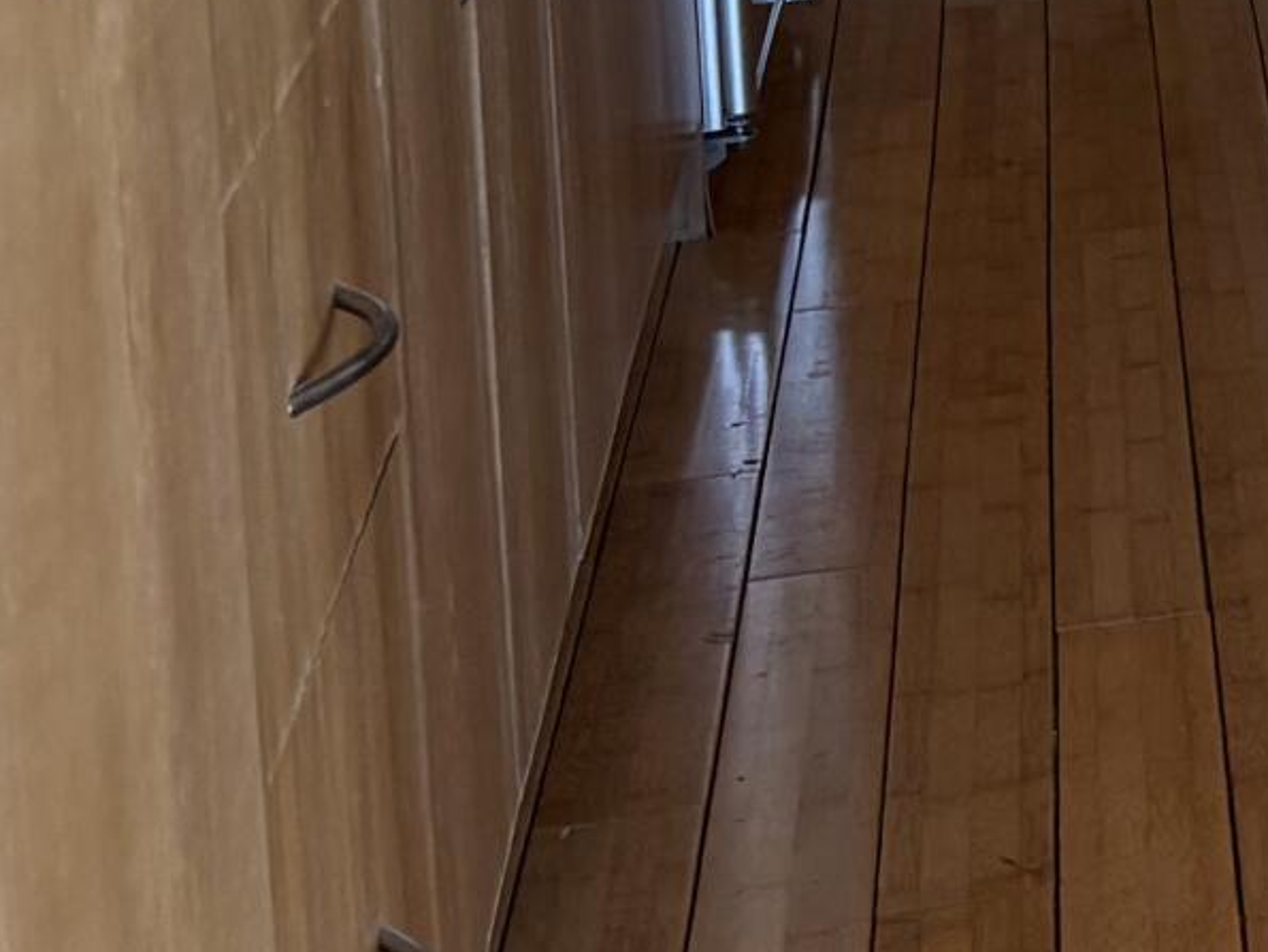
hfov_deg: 12.1
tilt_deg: -7.1
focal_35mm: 131
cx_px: 3009
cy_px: -598
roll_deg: +0.9
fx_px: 4801
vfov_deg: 10.8
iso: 125
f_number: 1.6
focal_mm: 5.96
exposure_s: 1/235
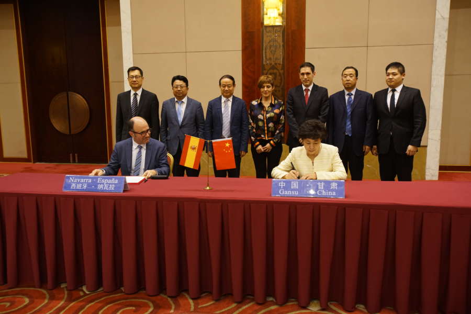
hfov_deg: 54.4
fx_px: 458
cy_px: 157
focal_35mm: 35
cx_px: 236
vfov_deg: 37.9
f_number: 4
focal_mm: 35
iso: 2000
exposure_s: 1/160
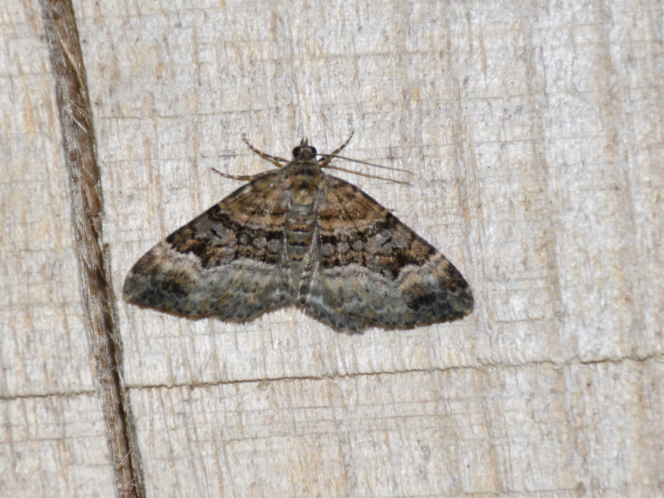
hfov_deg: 8.6
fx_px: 4392
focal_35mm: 229
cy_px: 248
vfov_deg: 6.5
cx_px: 317
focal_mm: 140
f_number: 7.1
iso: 320
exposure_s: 1/60
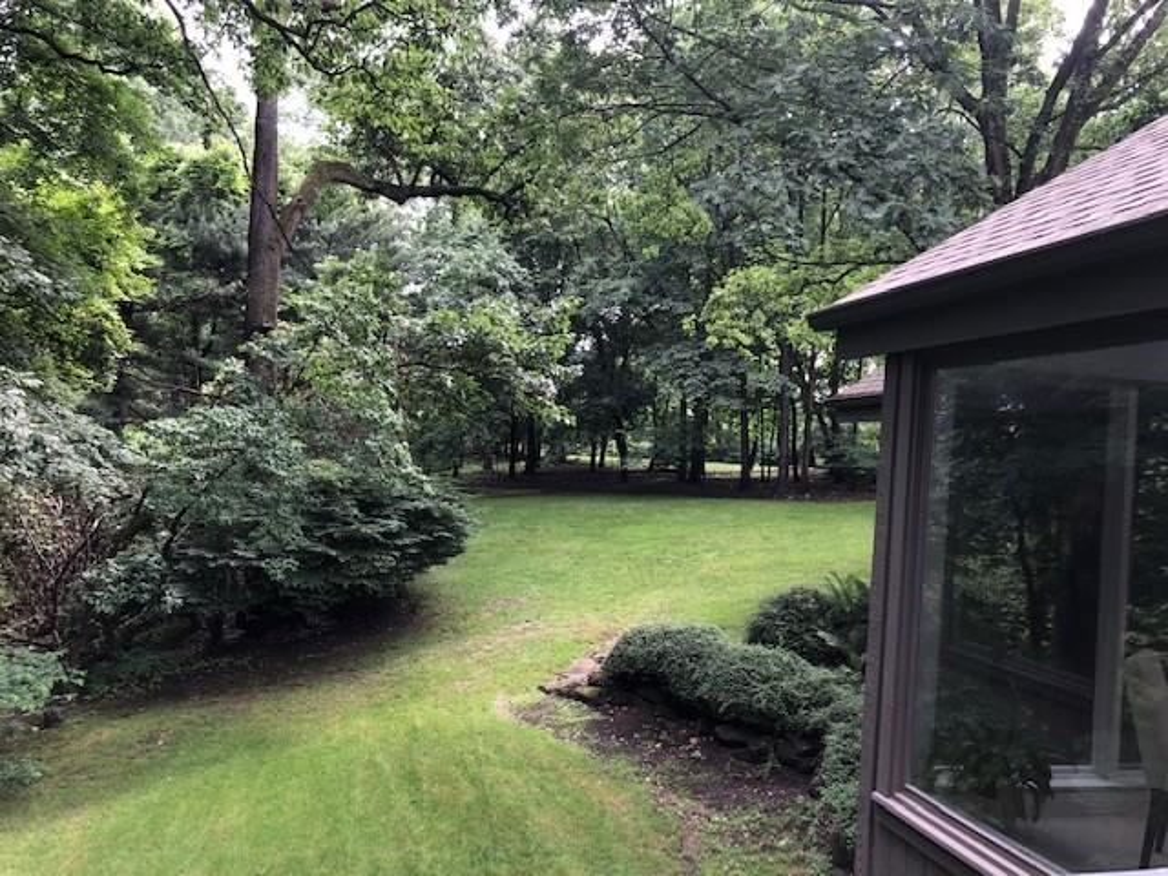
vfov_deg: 49.7
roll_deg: -3.4
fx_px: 945
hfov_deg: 63.4
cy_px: 438
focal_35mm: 28
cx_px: 584
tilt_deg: +1.4
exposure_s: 1/120
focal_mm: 3.99
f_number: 1.8
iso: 20
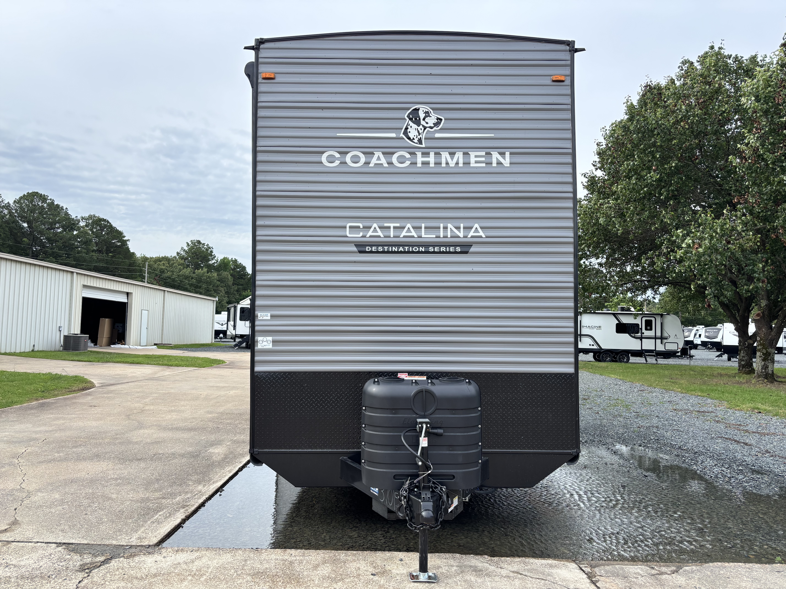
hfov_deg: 67.3
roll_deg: -1.7
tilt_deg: +3.0
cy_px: 294
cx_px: 393
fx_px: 590
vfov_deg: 53.1
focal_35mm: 26
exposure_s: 1/1311
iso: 50
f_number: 1.6
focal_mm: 5.96
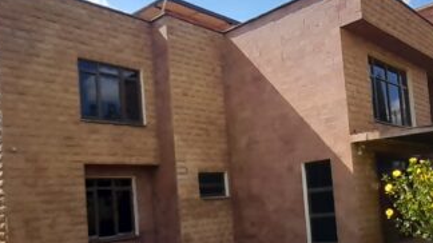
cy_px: 174
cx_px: 302
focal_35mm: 35
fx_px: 402
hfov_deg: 55.0
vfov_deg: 33.2
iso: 40
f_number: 2.2
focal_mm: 1.13
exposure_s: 1/1190
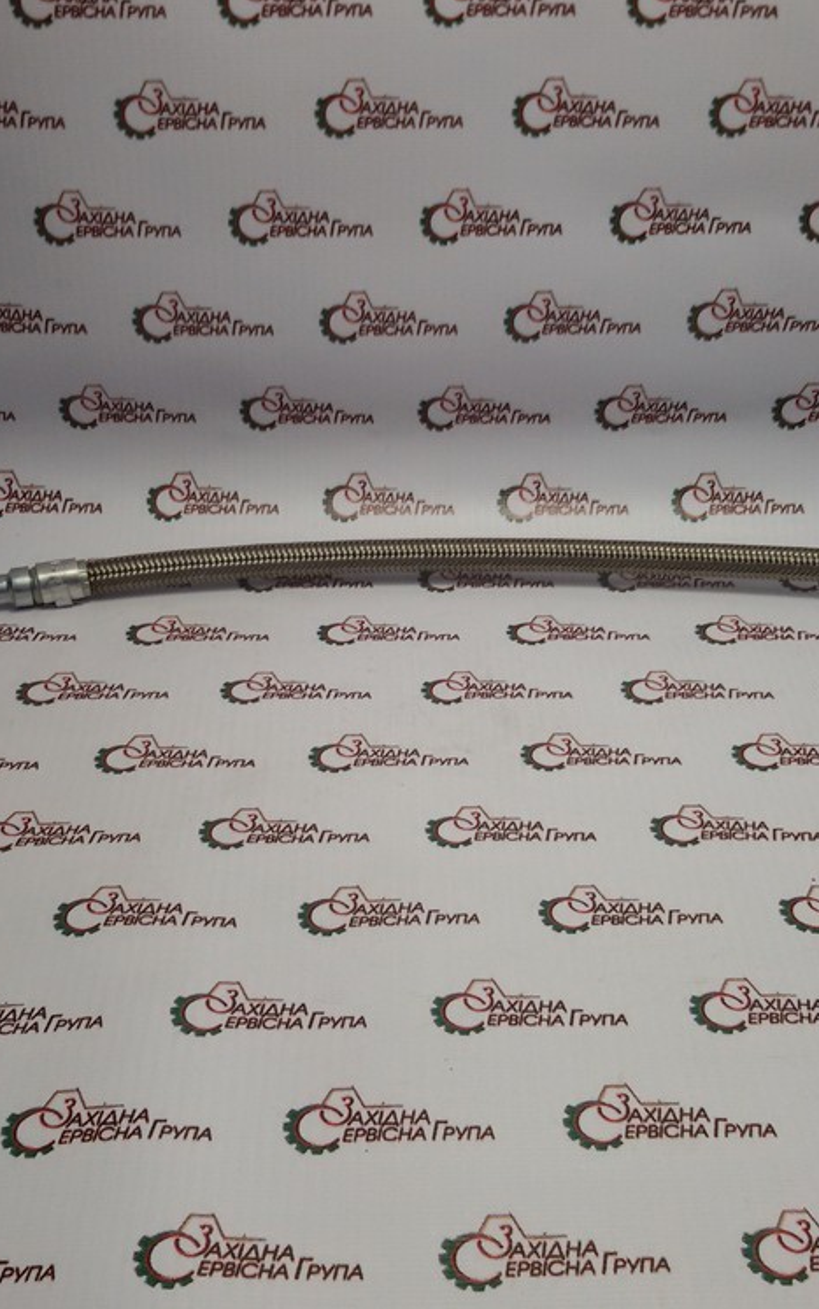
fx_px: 1571
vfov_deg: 45.3
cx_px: 409
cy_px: 654
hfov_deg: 29.2
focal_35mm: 44
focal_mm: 2.93
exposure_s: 1/100
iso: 40
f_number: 2.4
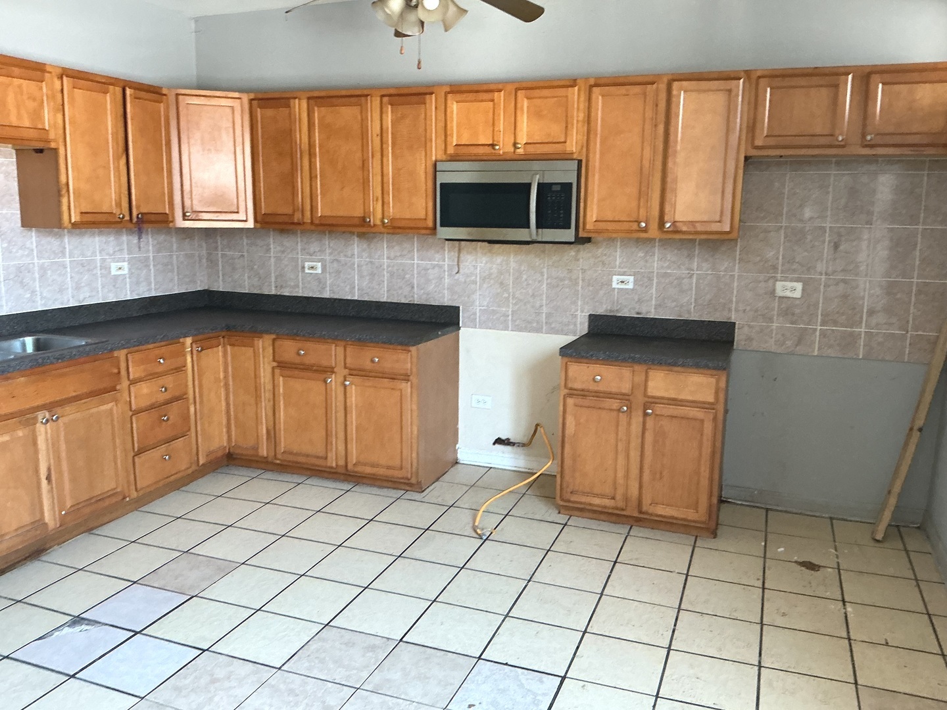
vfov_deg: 48.2
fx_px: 793
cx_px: 474
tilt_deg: -8.9
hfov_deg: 61.7
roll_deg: -2.1
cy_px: 355
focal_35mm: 29
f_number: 1.8
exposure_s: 1/60
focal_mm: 3
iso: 160
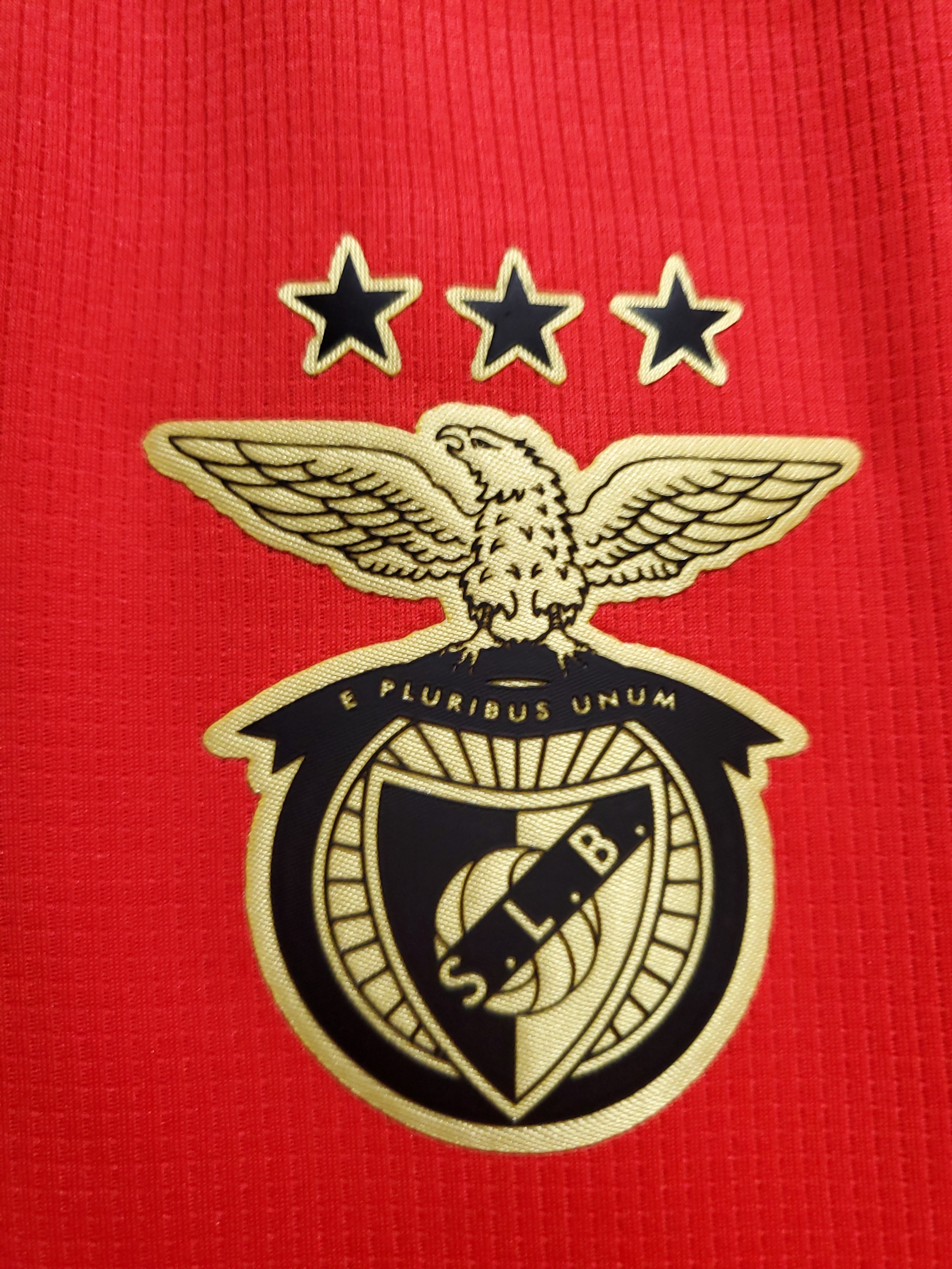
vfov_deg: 67.3
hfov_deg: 53.1
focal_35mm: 26
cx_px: 476
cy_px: 634
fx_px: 953
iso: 200
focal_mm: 4.3
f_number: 1.5
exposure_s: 1/15
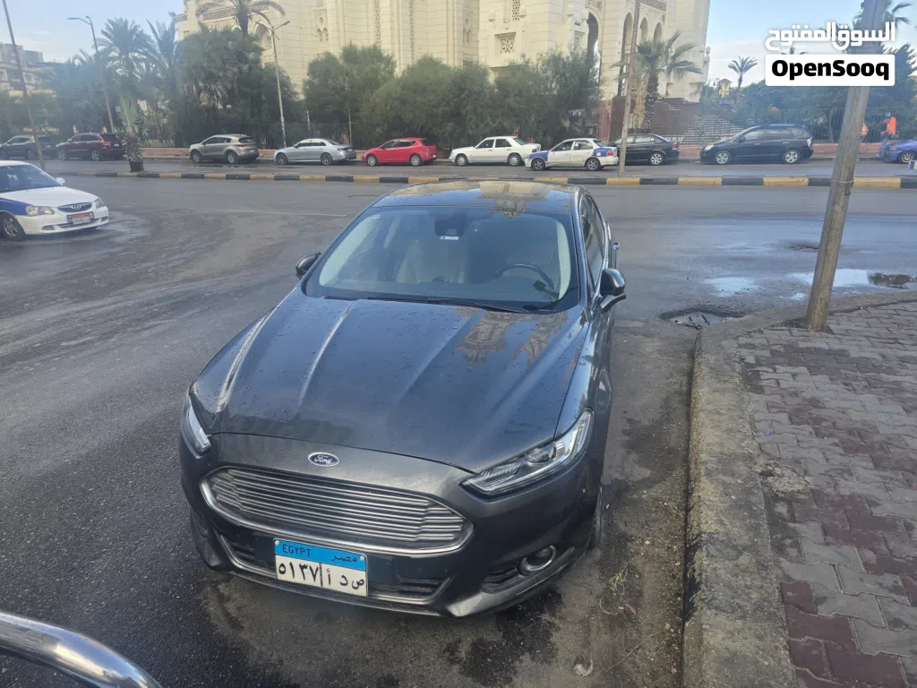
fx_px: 609
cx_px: 458
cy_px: 344
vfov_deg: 58.9
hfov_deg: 73.9
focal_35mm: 23
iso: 12
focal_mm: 6.3
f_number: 1.7
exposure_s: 1/212
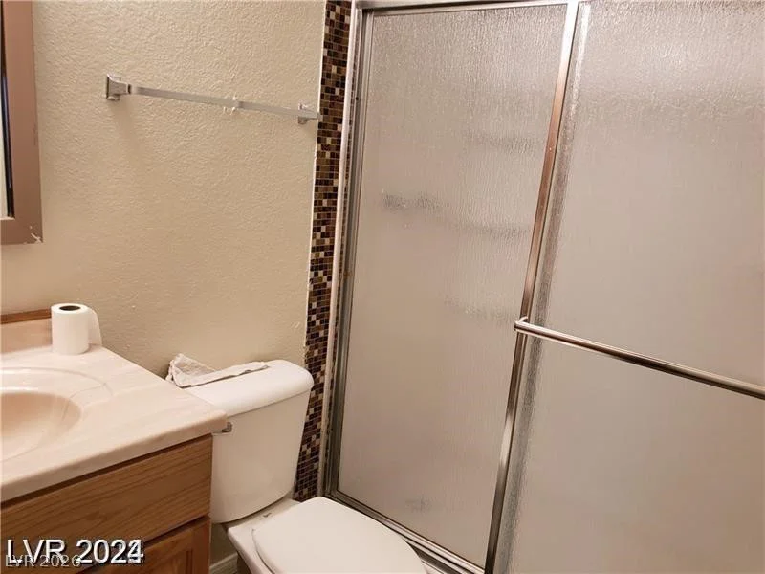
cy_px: 287
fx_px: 575
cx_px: 382
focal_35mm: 26
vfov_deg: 53.1
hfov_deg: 67.3
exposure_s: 1/60
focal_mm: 4.3
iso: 160
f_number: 1.5
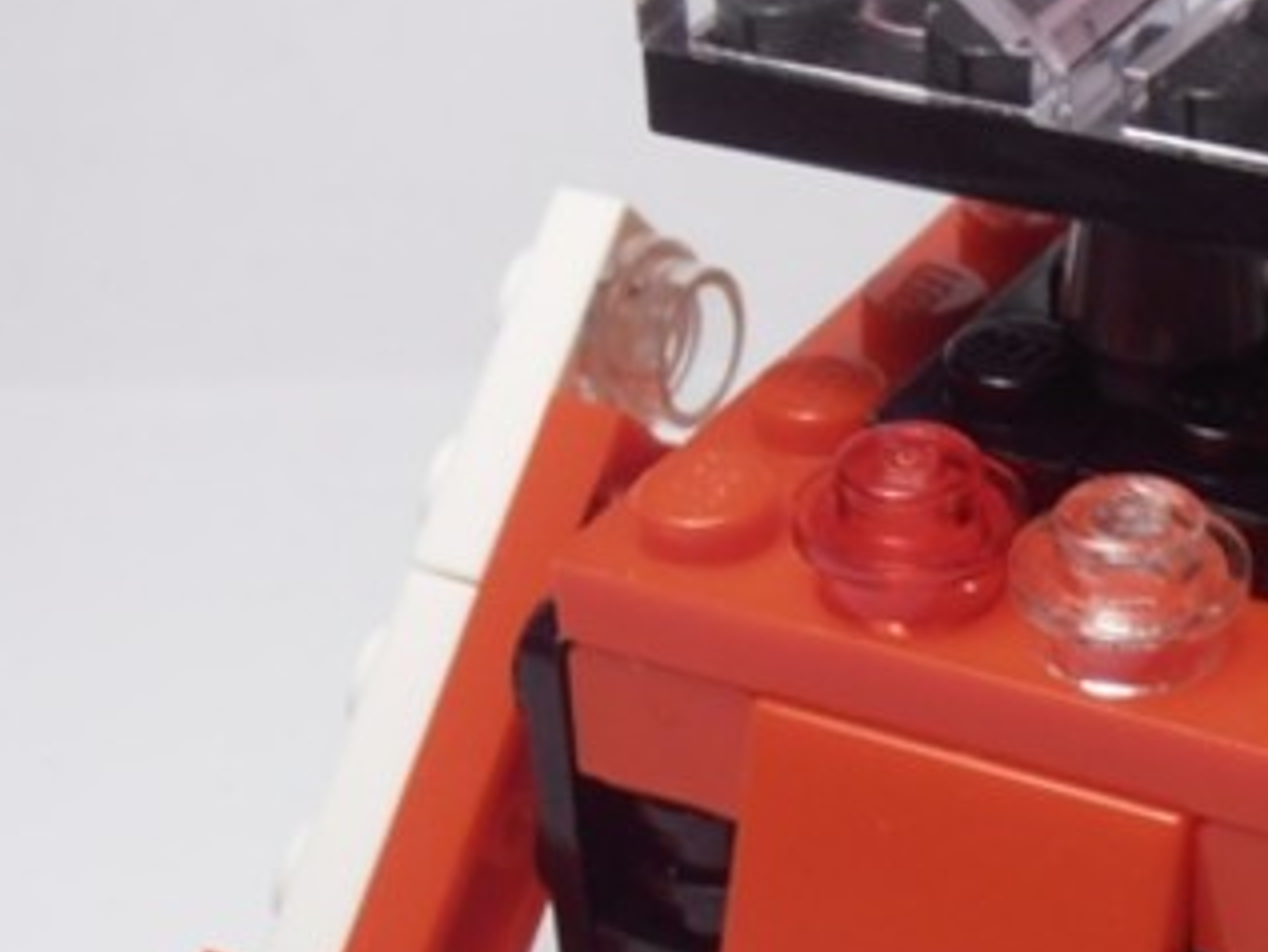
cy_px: 586
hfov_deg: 18.4
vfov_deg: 14.1
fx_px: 3848
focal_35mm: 105
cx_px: 1116
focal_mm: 6.61
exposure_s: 1/40
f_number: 3.9
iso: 80
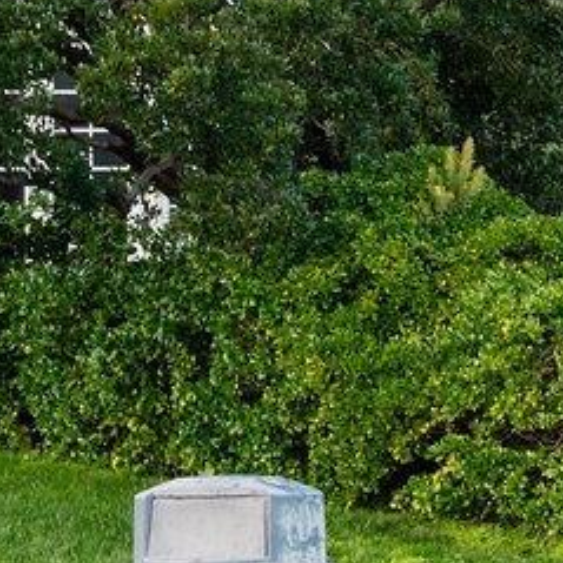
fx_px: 3147
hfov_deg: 9.2
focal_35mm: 171
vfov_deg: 10.1
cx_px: 1357
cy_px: 2
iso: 400
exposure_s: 1/60
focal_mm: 27
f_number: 9
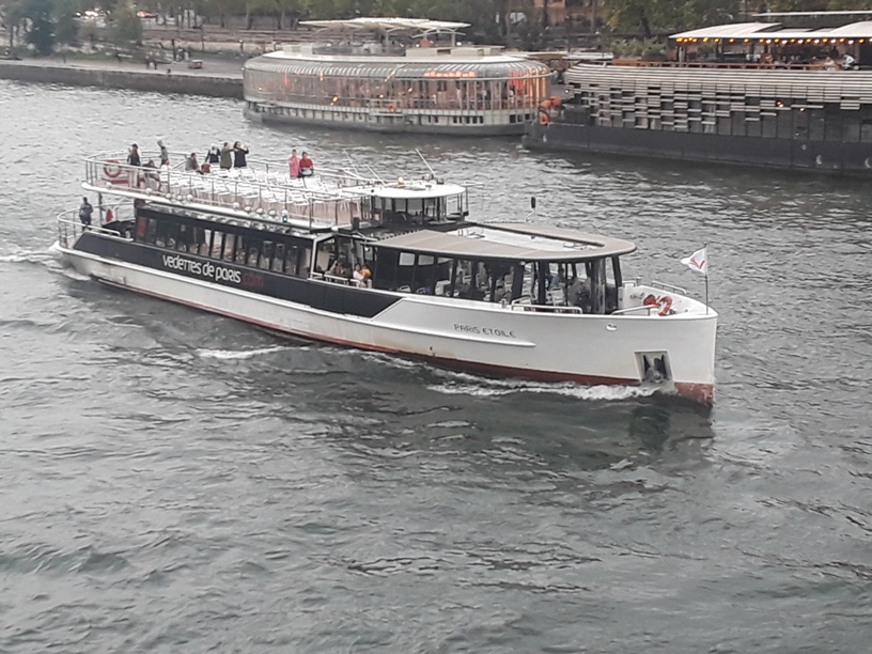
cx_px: 436
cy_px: 327
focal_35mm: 28
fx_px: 705
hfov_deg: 63.4
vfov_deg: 49.7
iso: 40
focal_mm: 2.9
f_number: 1.9
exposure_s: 1/60
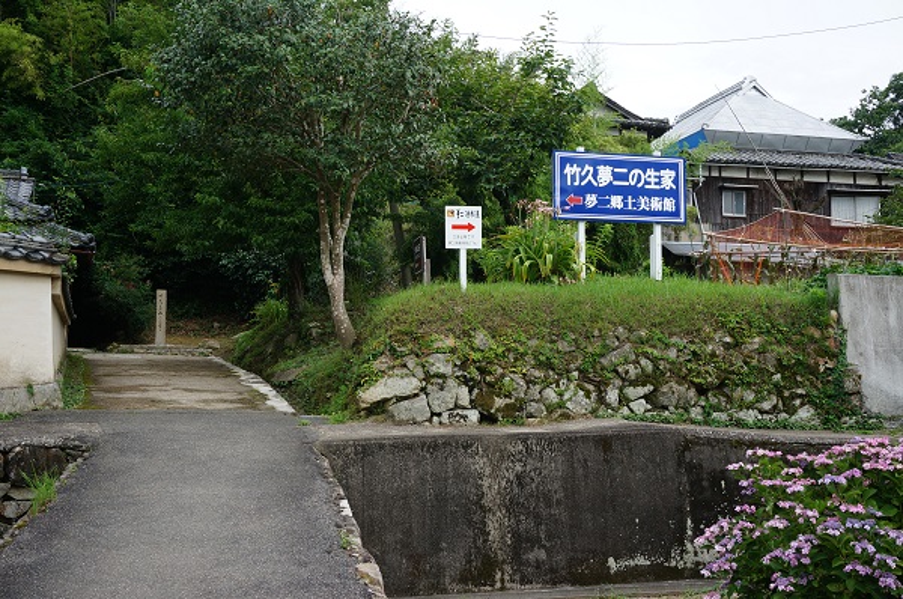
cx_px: 452
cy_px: 300
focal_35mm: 40
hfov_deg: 48.0
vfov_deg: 32.9
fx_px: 1014
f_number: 9
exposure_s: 1/80
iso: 100
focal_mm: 27
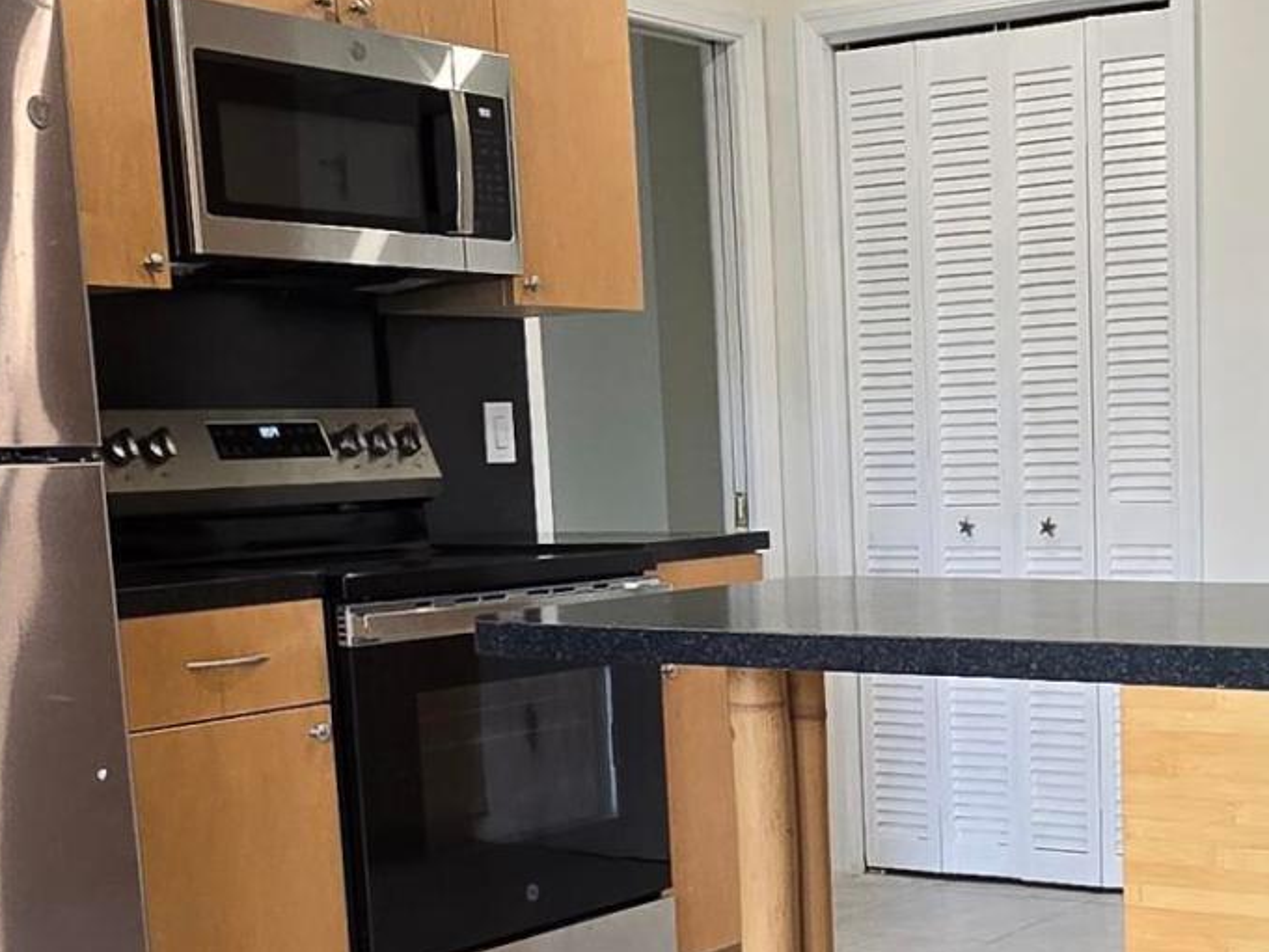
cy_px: 768
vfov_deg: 26.1
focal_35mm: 55
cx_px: 1045
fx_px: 2017
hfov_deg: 33.7
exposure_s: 1/60
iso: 125
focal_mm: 2.2
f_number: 2.2
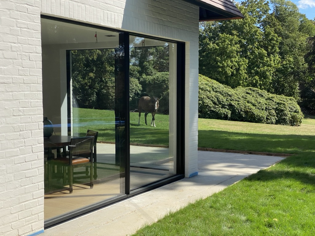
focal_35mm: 52
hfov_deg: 36.8
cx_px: 158
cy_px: 118
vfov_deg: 28.0
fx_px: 473
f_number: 2
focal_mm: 6
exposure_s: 1/1776
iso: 20
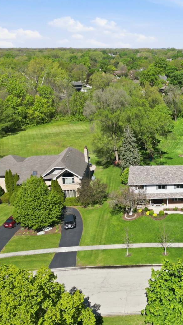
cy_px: 160
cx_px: 175
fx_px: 311
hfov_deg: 30.9
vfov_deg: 55.3
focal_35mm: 36
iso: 100
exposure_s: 1/2500
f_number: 1.7
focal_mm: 6.7
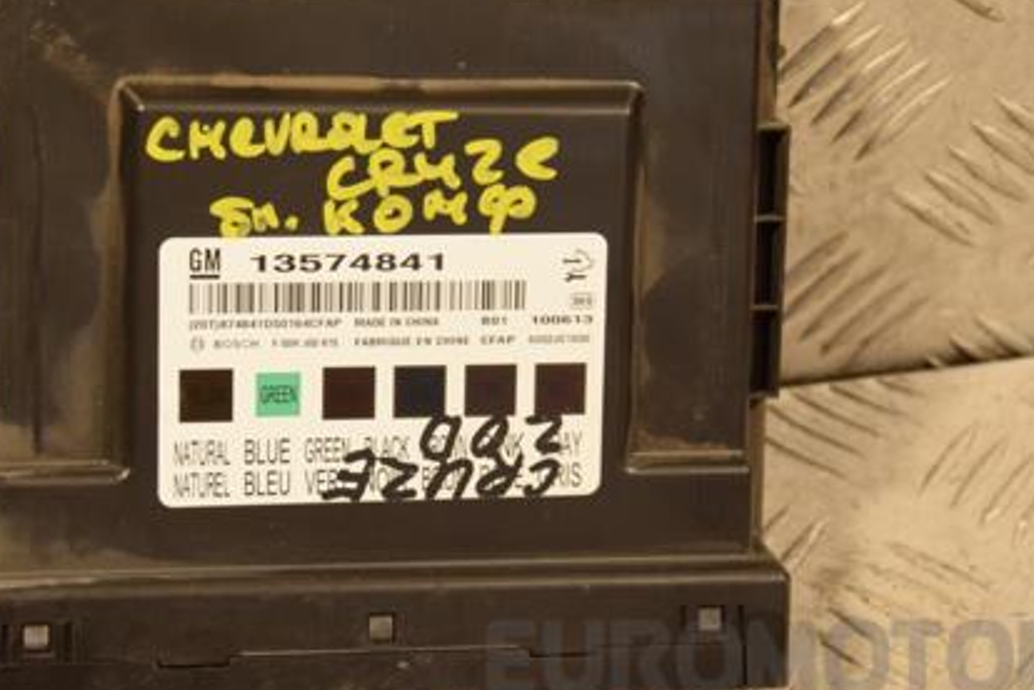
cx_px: 440
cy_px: 325
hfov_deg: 18.1
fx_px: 3245
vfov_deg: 12.1
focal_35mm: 113
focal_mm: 52
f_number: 5.6
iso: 800
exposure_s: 1/125
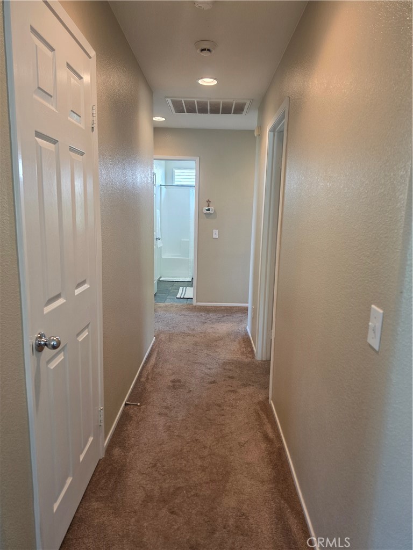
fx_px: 366
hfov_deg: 58.9
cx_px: 206
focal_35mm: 23
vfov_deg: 73.9
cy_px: 275
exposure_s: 1/120
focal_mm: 6.5
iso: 160
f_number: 1.4
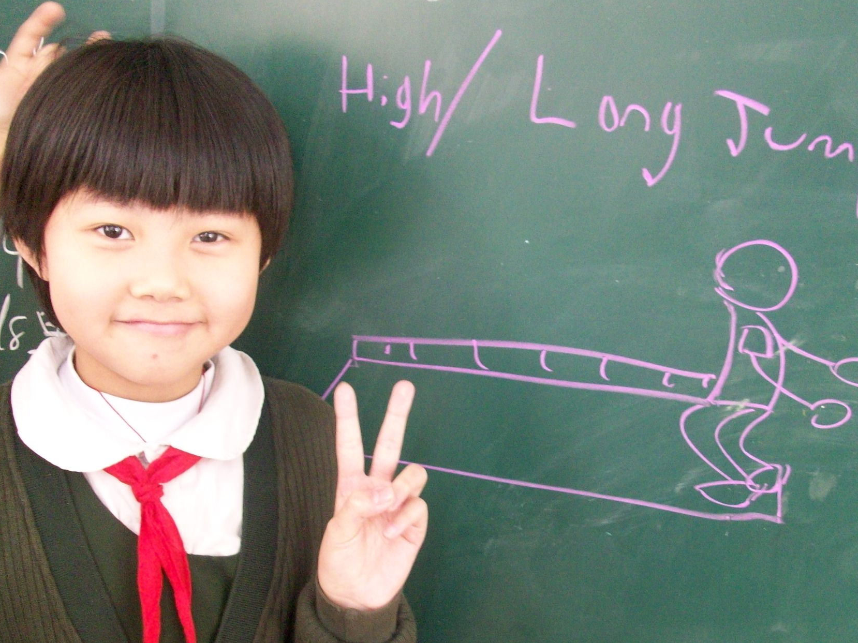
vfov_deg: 34.3
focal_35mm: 42
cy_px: 375
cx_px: 485
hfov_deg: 44.7
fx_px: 1041
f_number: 2.8
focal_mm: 5.7
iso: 241
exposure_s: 1/8
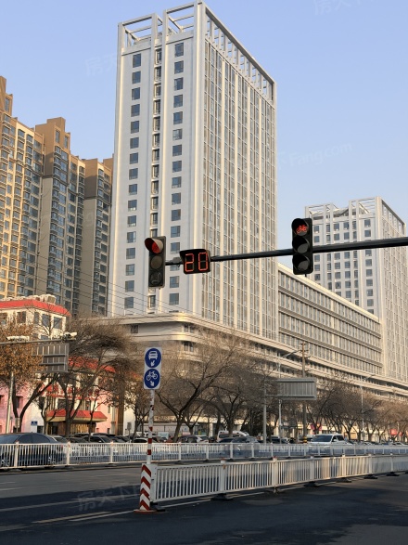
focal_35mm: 48
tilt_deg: +14.1
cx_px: 204
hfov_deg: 30.3
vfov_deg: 39.7
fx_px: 755
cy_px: 272
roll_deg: +0.4
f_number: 1.78
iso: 64
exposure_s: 1/2667
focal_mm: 6.76
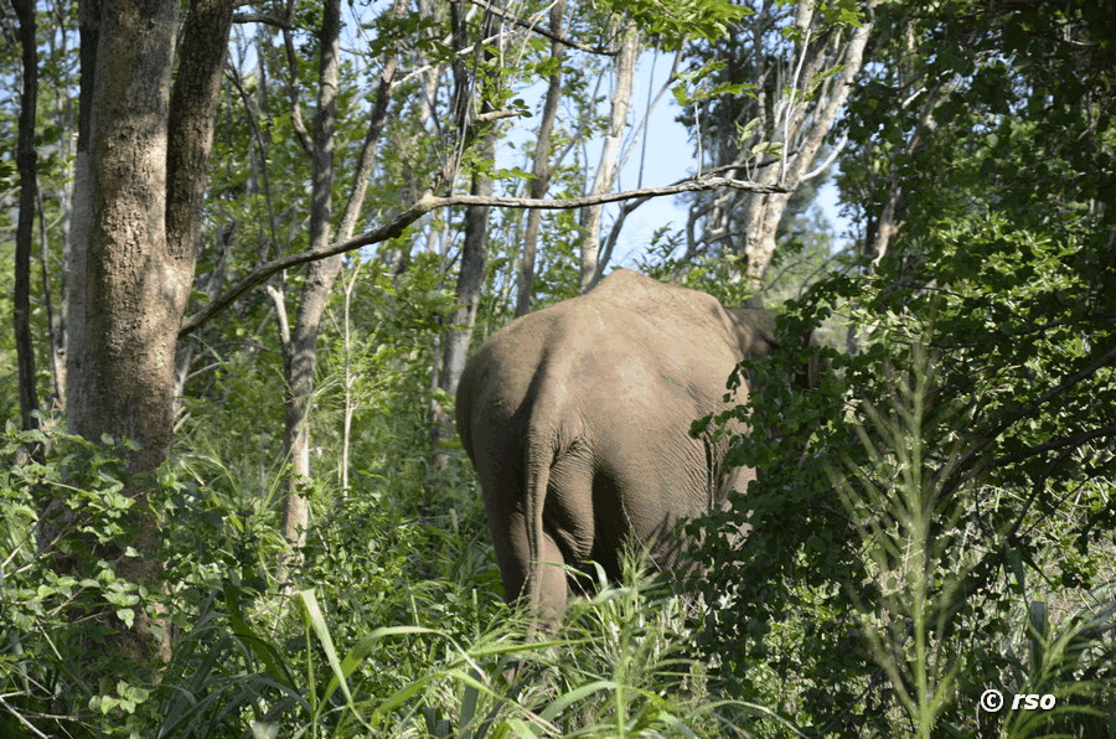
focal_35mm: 158
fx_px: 4872
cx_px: 558
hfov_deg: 13.1
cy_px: 370
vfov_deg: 8.7
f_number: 5.6
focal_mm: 105
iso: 250
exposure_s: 1/400
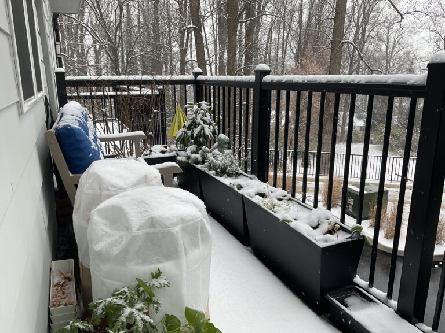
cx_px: 222
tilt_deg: -14.0
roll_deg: +0.5
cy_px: 166
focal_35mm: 29
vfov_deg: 48.2
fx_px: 373
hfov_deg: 61.7
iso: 16
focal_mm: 3
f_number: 1.8
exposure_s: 1/274
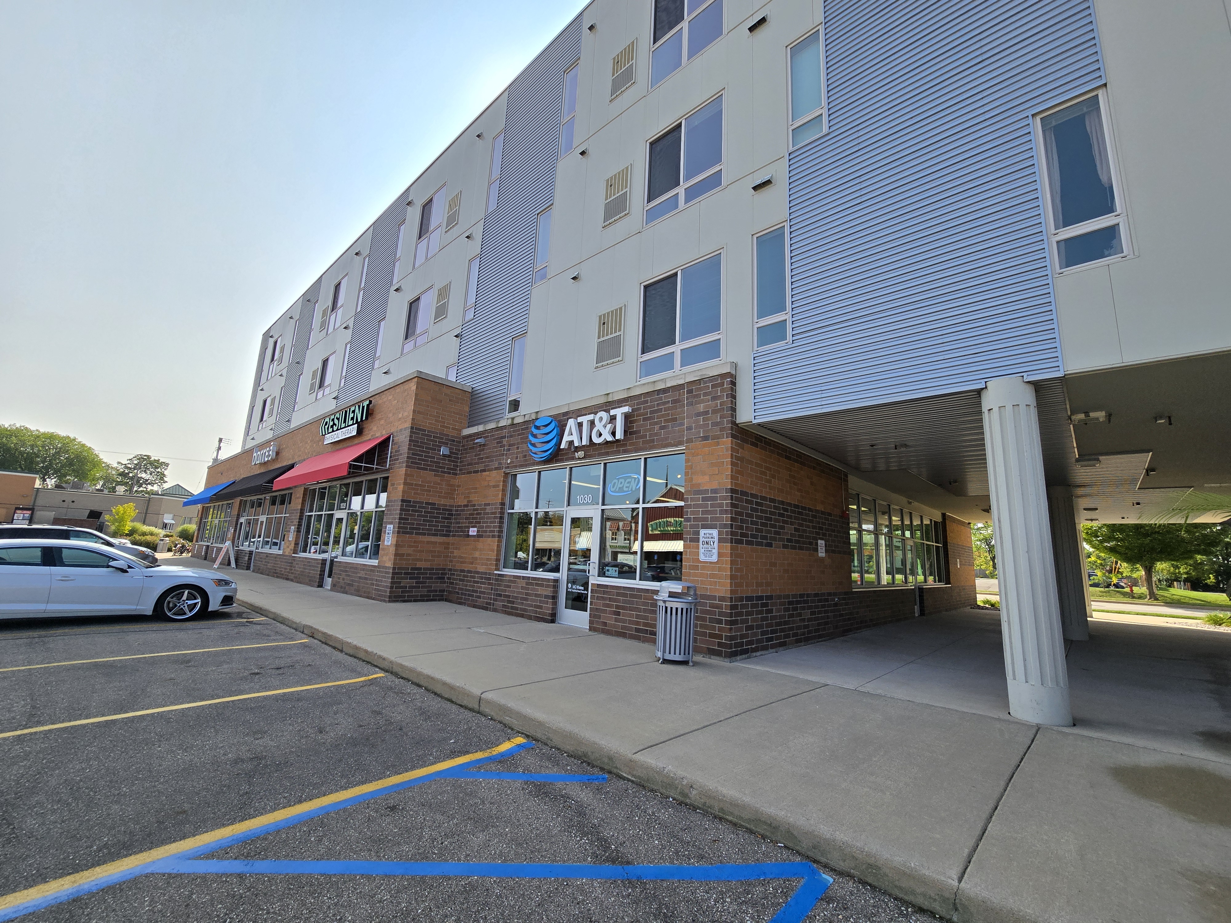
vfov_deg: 89.9
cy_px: 462
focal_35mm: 13
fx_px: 462
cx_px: 616
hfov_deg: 106.2
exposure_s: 1/1493
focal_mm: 2.2
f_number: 2.2
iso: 50
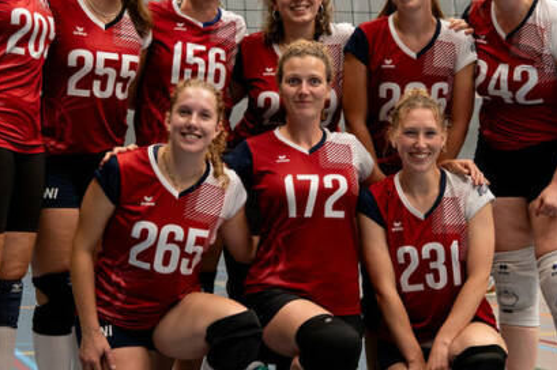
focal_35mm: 109
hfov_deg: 18.8
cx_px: 303
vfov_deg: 12.5
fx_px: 1685
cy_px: 151
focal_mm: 50
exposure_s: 1/100
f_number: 4
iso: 250
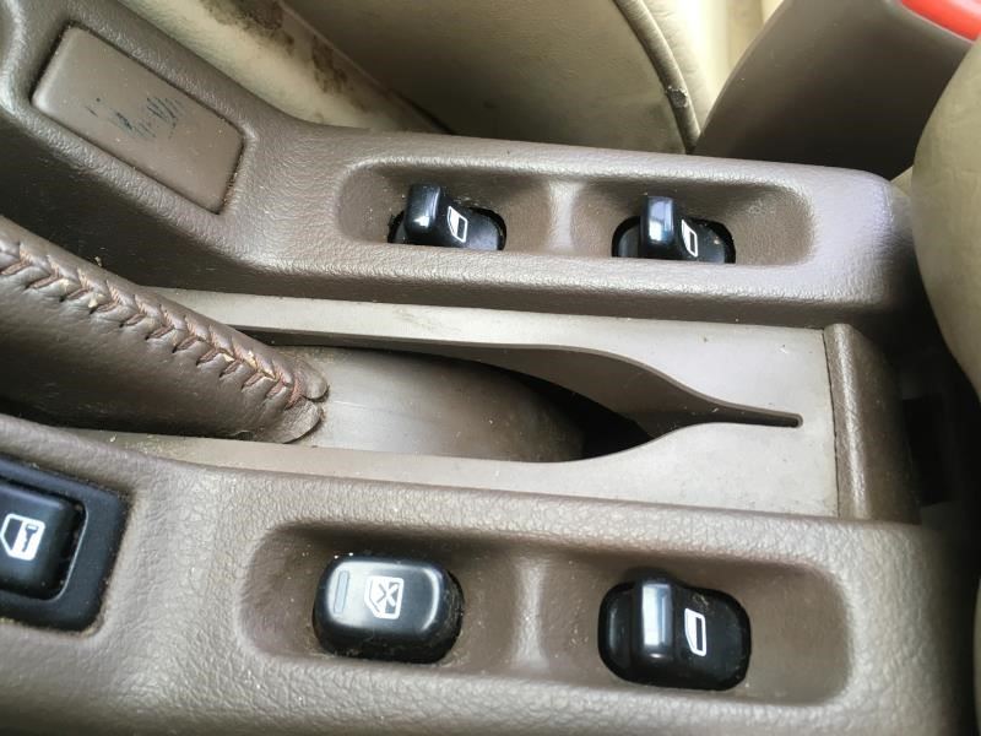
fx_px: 822
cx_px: 490
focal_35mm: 29
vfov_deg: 48.2
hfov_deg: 61.7
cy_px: 368
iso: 50
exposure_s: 1/30
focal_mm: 4.15
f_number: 2.2
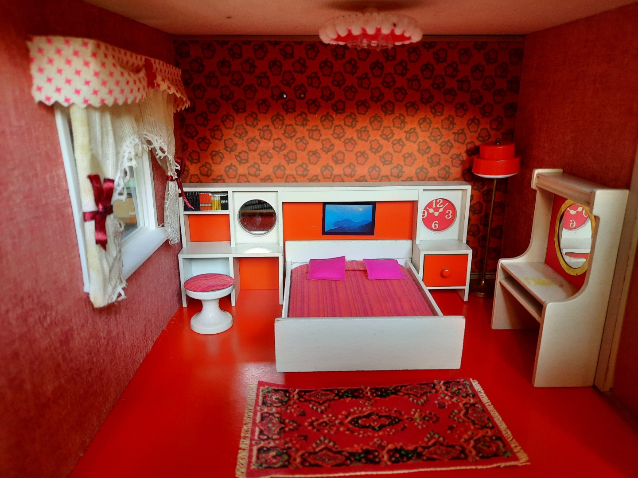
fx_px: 461
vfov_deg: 54.9
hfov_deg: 69.4
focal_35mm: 25
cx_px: 319
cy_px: 239
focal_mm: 4.6
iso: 320
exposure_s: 1/33
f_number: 2
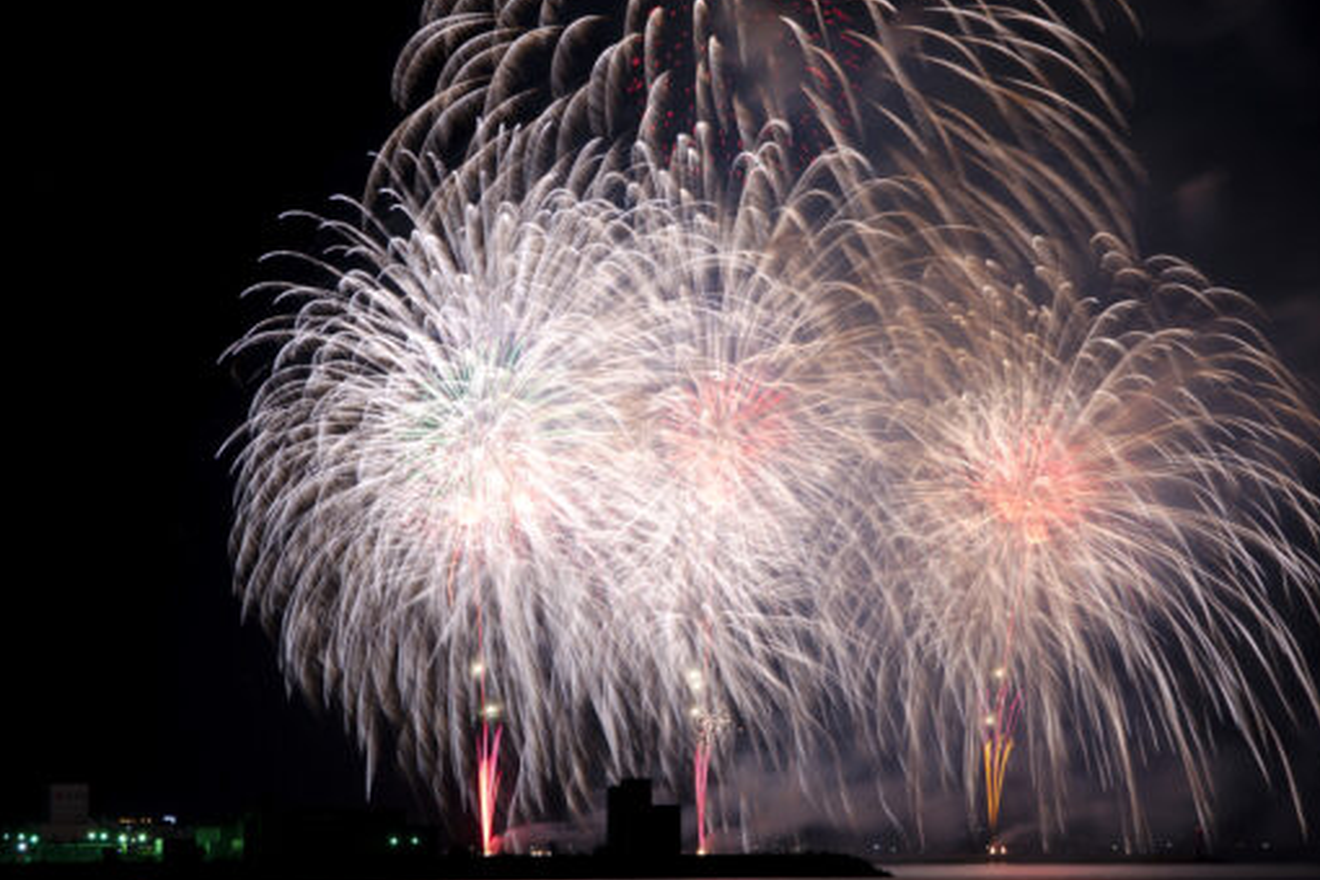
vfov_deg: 11.1
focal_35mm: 124
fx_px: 4546
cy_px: 446
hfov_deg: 16.5
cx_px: 800
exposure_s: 4.5
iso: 100
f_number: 8
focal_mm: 53
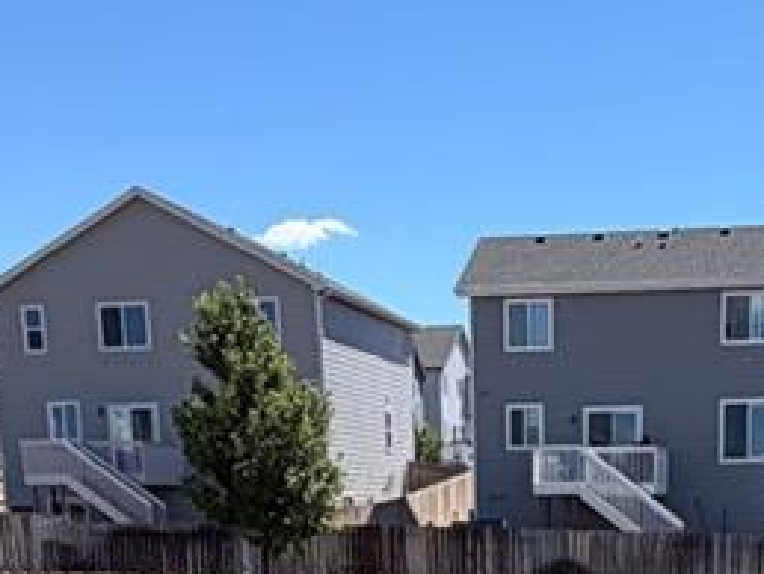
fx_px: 1723
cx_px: 548
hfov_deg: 24.8
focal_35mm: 78
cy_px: 1065
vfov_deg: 15.8
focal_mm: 2.22
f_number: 2.2
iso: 25
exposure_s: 1/770
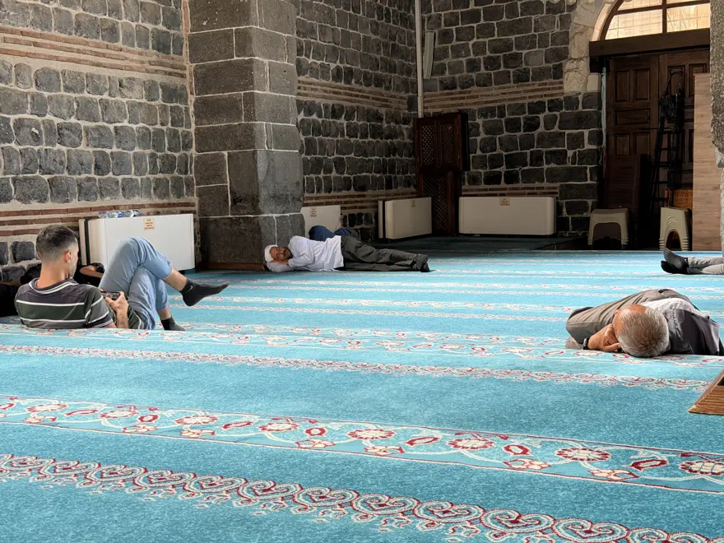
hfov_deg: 39.7
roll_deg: +1.7
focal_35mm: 48
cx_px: 362
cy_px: 272
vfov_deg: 30.3
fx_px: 1004
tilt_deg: -4.7
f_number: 1.78
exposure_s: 1/46
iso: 250
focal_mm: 6.76
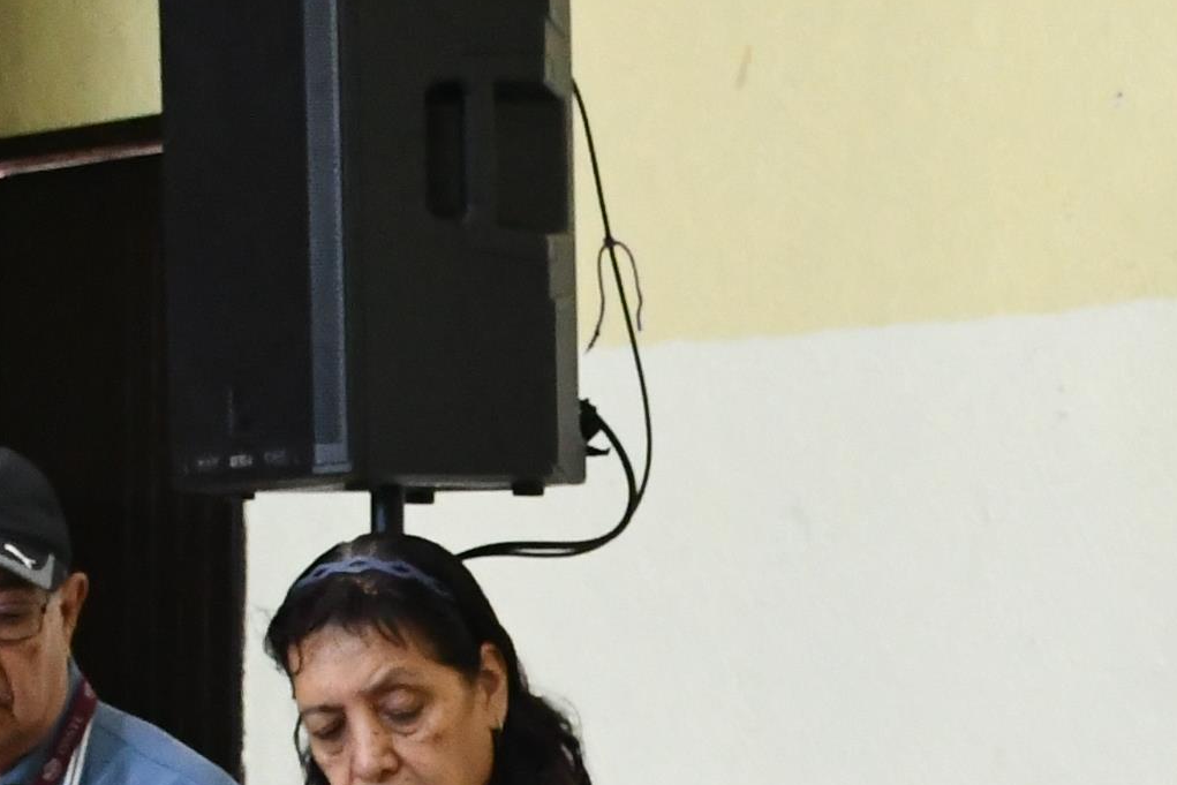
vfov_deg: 7.2
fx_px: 6016
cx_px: 1182
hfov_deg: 11.1
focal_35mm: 184
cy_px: 1447
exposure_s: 1/60
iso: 4000
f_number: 7.1
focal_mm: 30
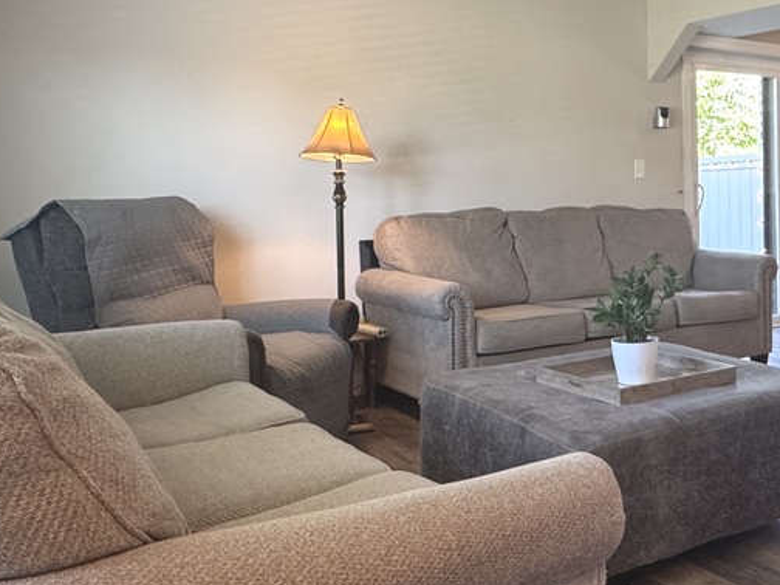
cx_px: 670
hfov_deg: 43.6
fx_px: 901
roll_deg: +0.4
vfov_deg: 35.5
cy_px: 178
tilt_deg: -0.2
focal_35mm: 40
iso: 320
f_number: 2.2
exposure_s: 1/120
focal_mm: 2.22
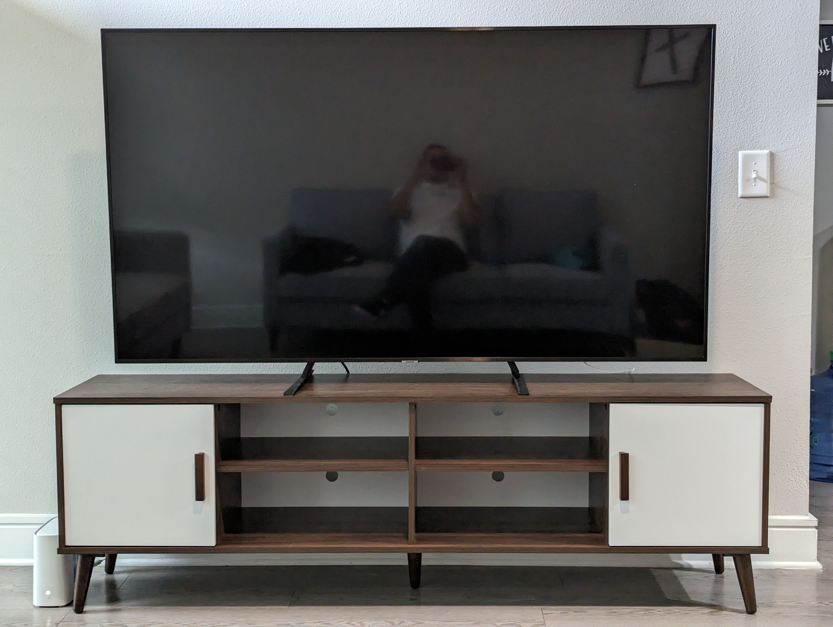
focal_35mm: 48
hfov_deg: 39.6
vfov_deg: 30.3
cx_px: 416
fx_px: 1157
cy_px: 314
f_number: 1.85
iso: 495
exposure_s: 1/24
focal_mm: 6.81
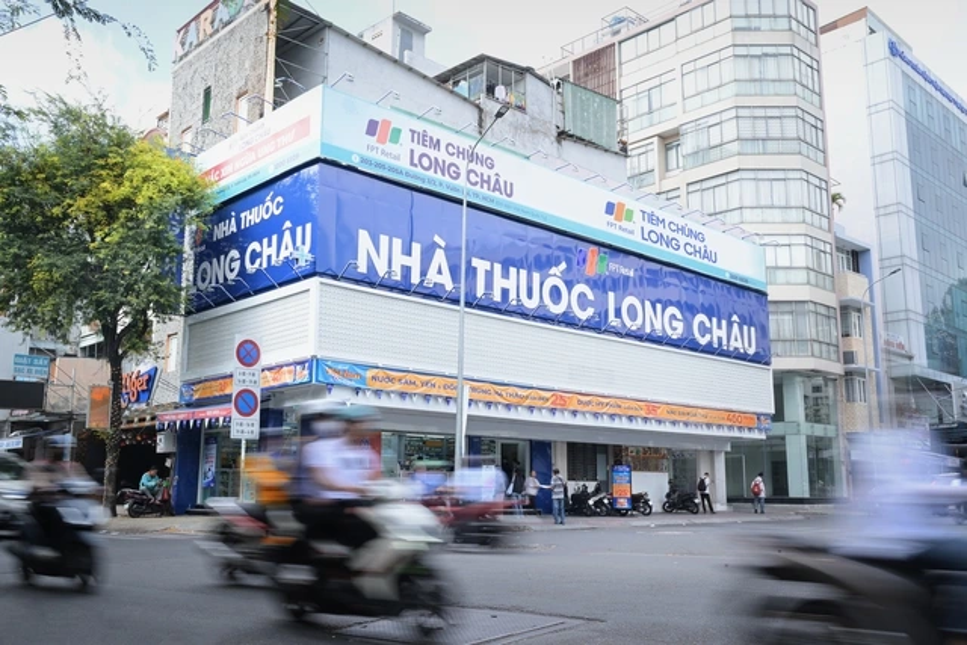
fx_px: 887
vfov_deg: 40.0
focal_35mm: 33
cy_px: 322
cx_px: 484
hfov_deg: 57.2
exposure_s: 1/8
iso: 125
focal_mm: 33
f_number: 22
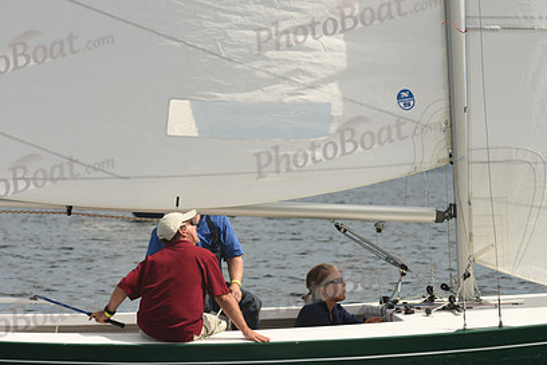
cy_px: 233
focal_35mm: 313
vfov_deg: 4.4
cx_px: 185
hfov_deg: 6.6
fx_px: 4755
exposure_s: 1/640
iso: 400
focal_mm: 220
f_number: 10
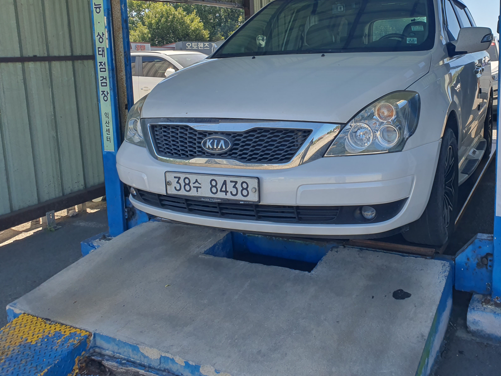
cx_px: 311
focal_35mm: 33
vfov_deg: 42.6
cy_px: 138
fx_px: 478
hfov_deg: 54.8
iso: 50
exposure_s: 1/746
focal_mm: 4.3
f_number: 2.4
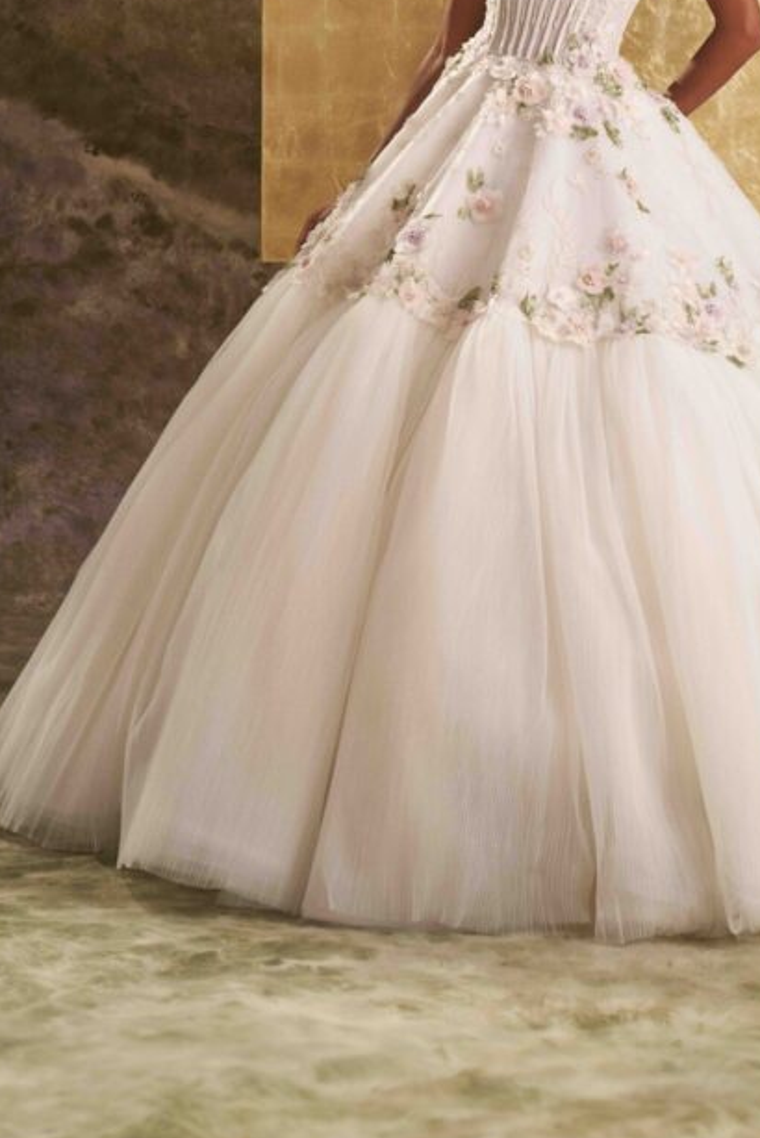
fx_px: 3321
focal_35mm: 105
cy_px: 209
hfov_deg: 13.0
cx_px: 587
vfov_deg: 19.2
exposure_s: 1/160
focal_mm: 63
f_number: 5
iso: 800
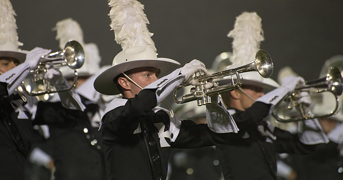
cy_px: 82
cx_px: 161
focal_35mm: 317
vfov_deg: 3.6
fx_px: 2834
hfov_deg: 6.9
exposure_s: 1/160
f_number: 5.6
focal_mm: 280
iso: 5000
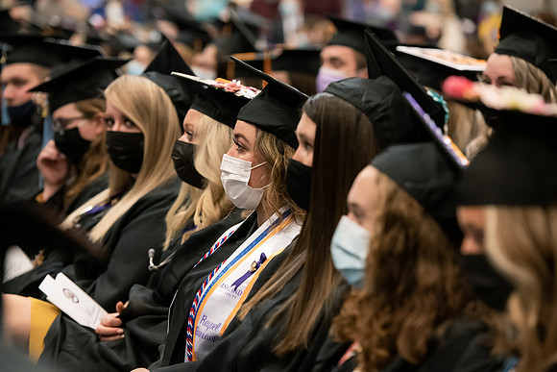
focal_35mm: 140
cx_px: 278
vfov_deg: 9.8
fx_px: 2167
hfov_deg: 14.7
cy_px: 186
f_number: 4
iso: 2500
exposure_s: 1/200
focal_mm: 140
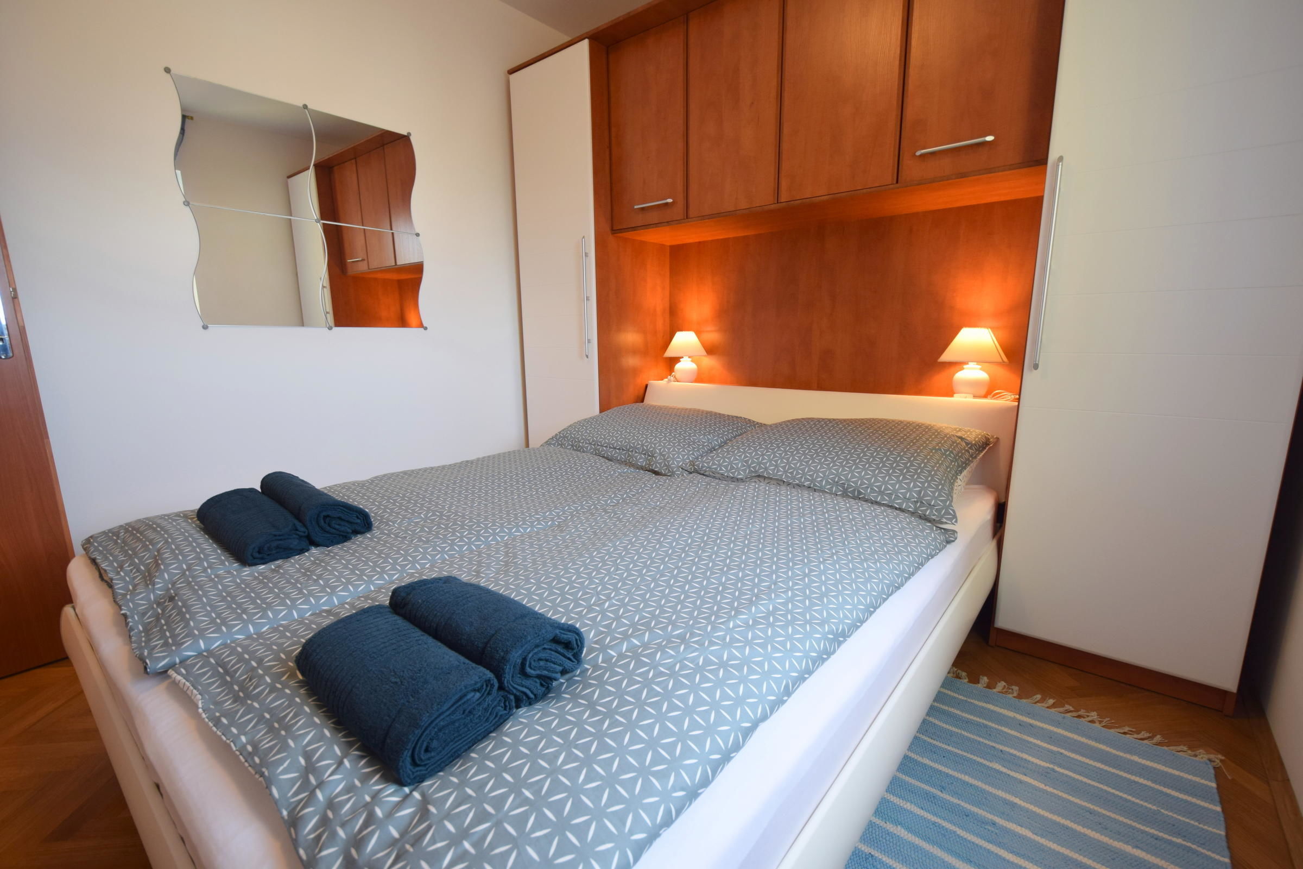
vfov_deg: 77.3
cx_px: 652
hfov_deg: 100.4
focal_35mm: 15
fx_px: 543
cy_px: 434
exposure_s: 1/60
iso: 450
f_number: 4
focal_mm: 10
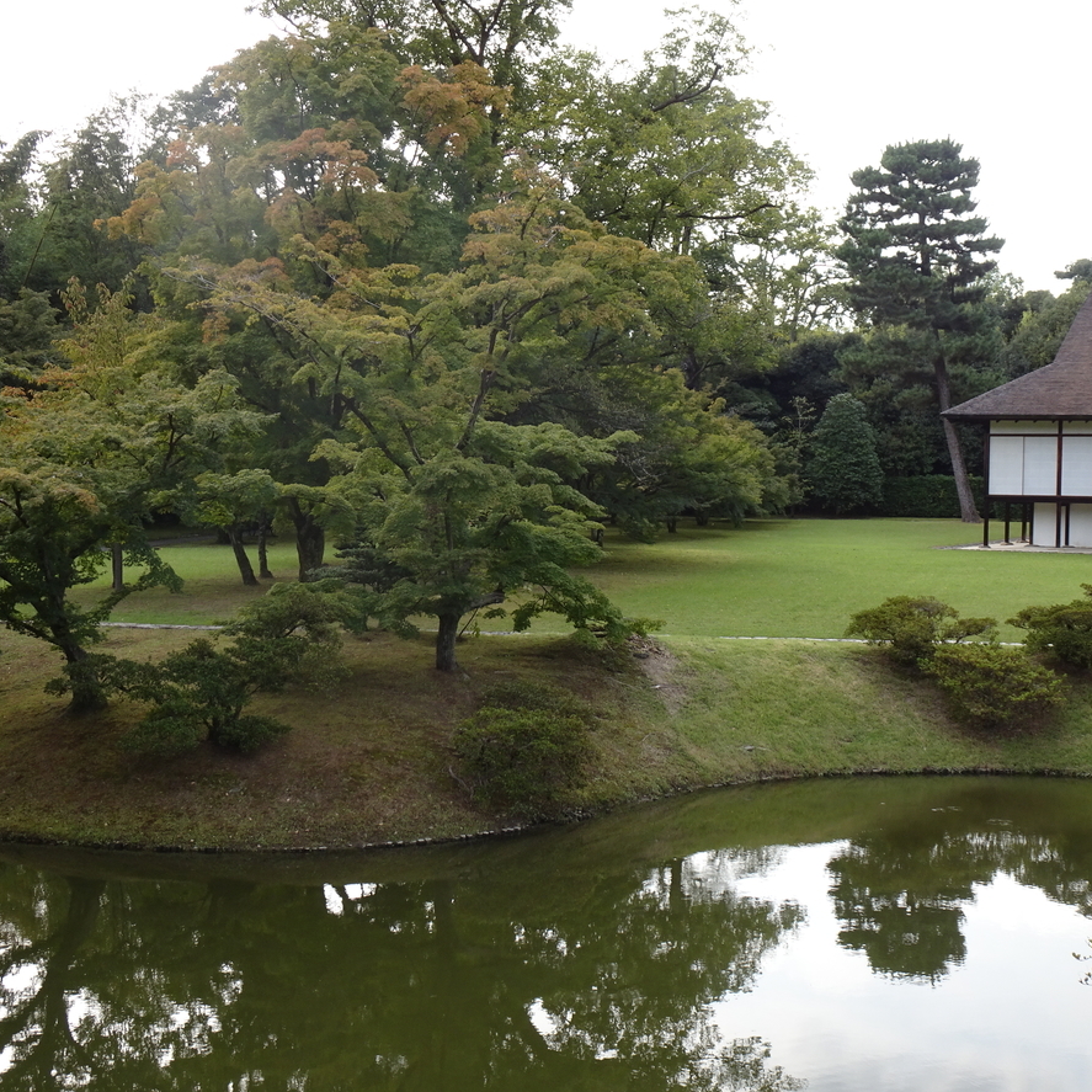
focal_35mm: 49
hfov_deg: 34.6
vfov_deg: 34.7
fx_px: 1749
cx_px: 629
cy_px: 548
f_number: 4
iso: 80
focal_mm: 7.05
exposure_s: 1/125
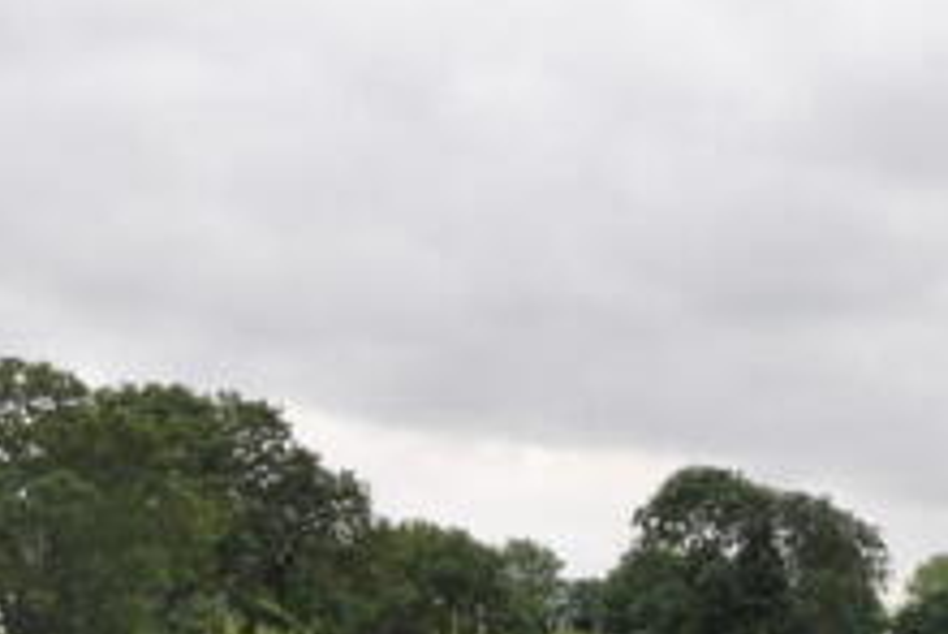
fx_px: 2345
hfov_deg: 21.3
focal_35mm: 89
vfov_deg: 15.1
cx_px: 1123
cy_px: 615
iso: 400
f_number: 11
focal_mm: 20
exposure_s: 1/80
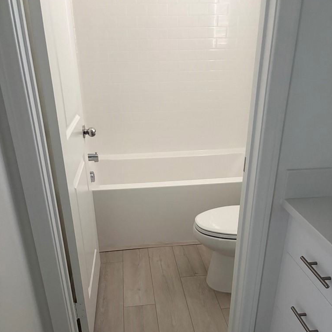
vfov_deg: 51.9
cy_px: 212
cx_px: 166
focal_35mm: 31
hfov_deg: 52.5
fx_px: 336
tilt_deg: -26.7
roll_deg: +0.2
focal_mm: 5.96
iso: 500
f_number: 1.6
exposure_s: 1/40
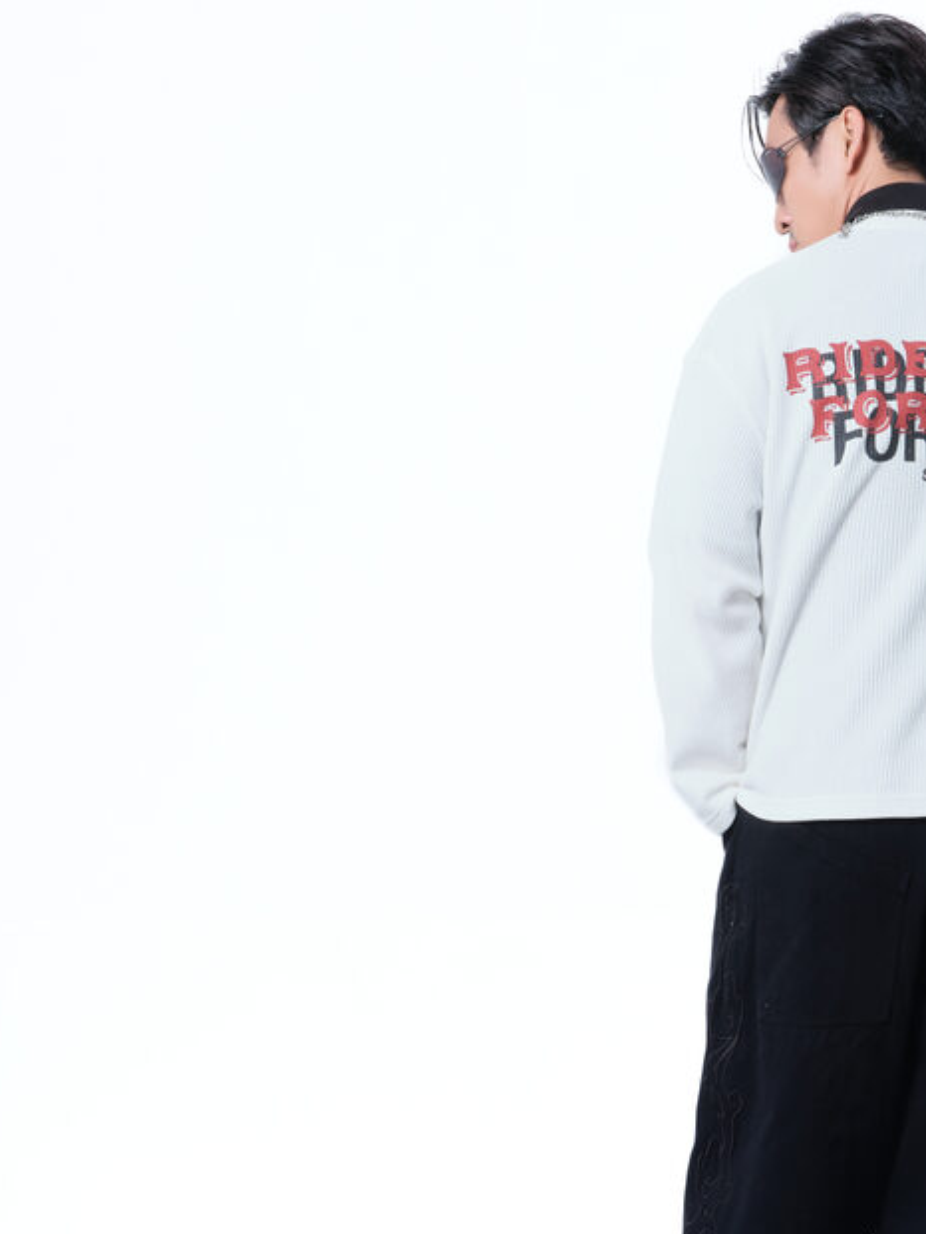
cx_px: 841
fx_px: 3672
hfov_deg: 14.2
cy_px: 1349
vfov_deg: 18.4
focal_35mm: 103
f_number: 10
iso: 320
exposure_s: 1/125
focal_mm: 40.4
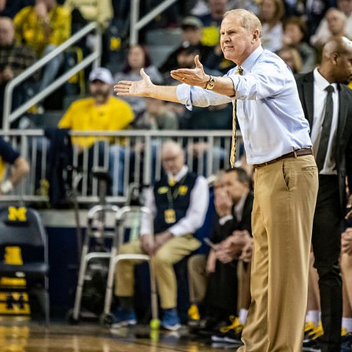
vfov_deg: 4.4
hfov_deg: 4.4
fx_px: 4590
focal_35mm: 399
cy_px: 82
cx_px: 225
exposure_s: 1/1600
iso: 6400
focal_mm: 200
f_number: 2.8
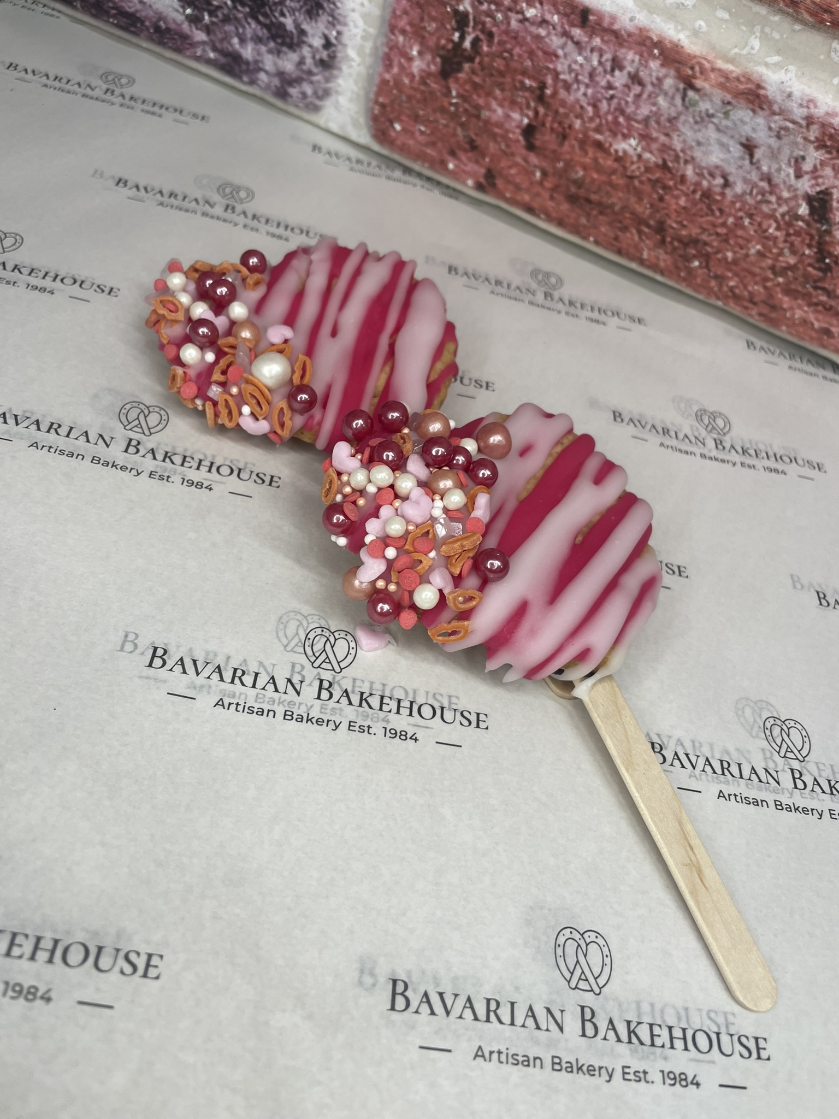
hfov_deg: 53.1
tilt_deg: -48.3
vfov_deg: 67.3
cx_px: 420
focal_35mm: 26
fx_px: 840
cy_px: 560
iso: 32
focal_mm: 4.2
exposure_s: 1/127
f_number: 1.6
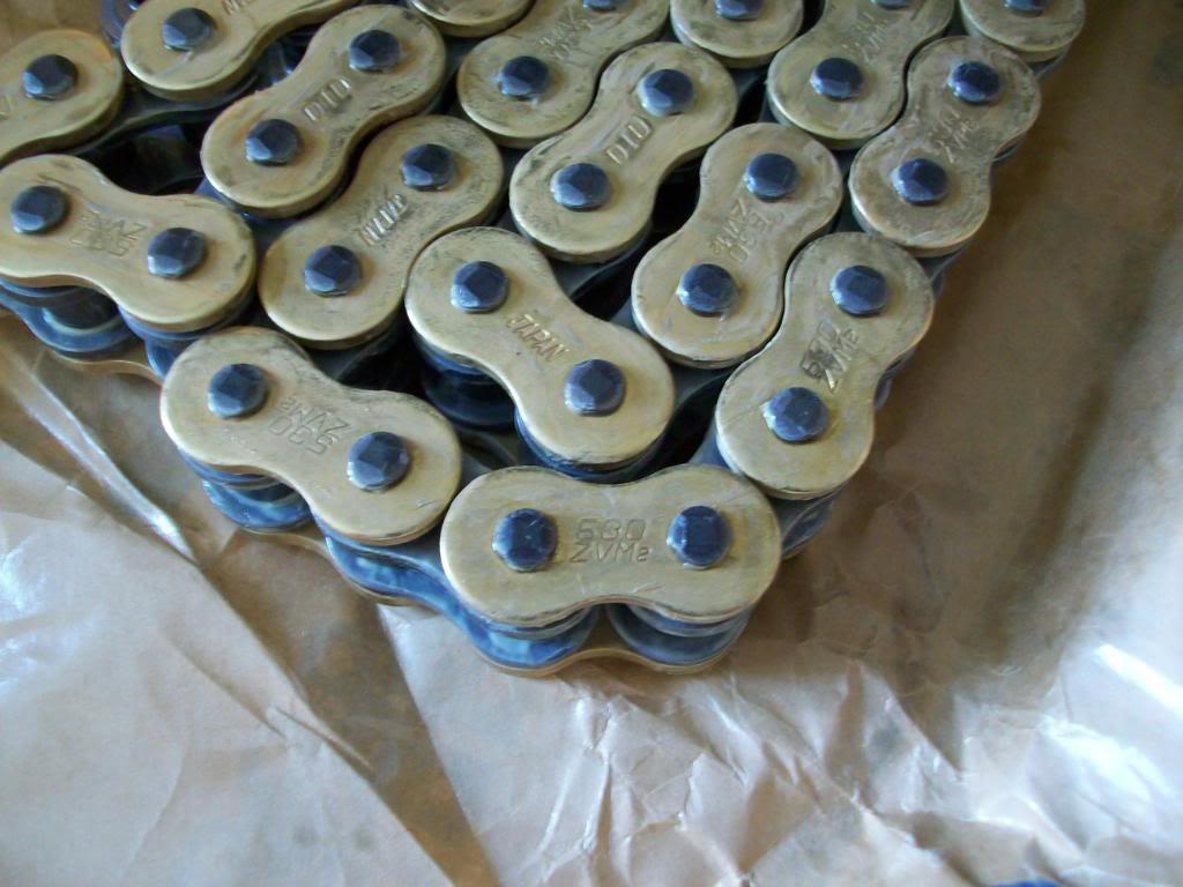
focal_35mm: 34
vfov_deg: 41.8
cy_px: 444
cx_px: 592
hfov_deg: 54.0
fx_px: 1162
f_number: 2.8
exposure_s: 1/10
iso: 160
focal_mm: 5.7
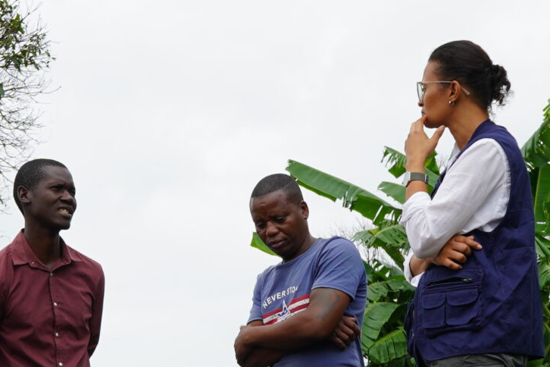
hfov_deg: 14.5
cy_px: 401
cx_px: 178
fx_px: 2154
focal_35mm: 141
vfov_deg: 9.6
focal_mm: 40
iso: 100
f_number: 9
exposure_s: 1/125
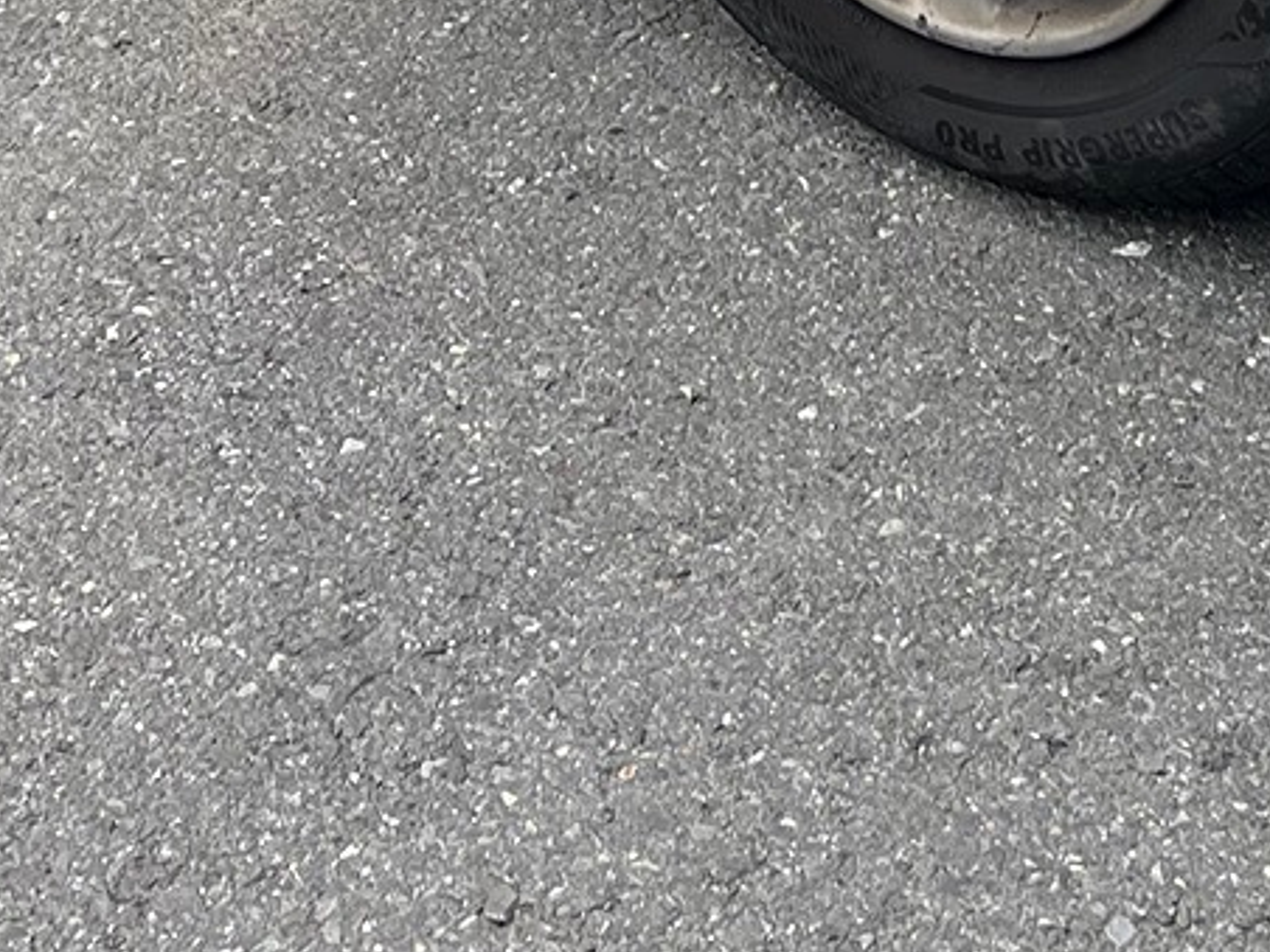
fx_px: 4256
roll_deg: +1.8
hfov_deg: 16.9
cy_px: -1132
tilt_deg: -17.4
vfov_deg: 11.2
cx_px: 860
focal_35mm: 116
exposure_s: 1/1266
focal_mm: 5.1
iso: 50
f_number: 1.6
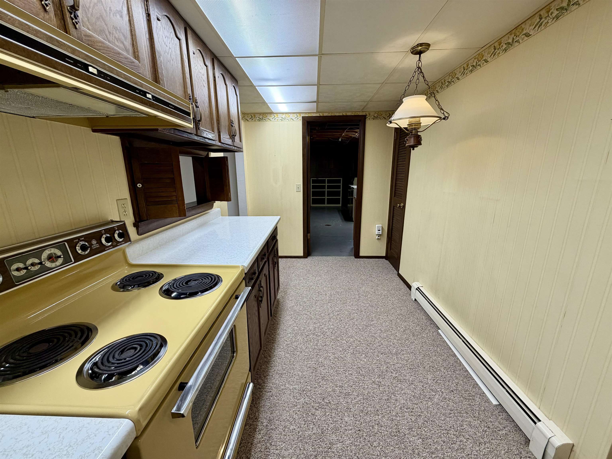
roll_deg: +0.5
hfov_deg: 102.1
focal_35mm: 14
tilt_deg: -13.4
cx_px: 306
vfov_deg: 85.7
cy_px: 230
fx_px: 248
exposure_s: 1/120
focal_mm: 2.22
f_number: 2.2
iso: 160
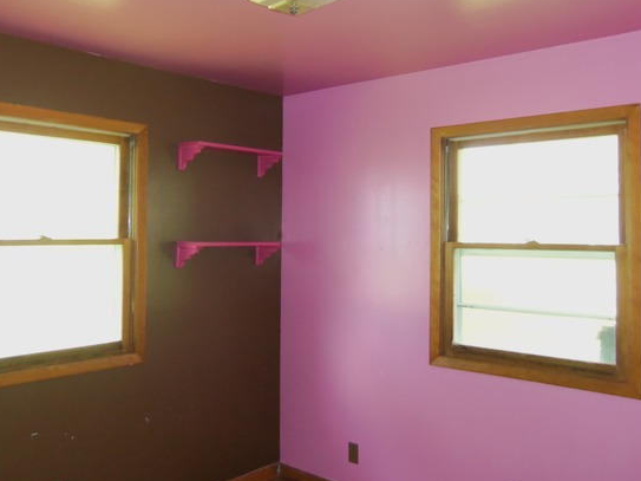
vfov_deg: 42.9
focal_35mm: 33
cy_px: 222
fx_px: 611
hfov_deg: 55.4
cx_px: 314
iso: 250
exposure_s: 1/40
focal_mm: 5.1
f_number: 3.9
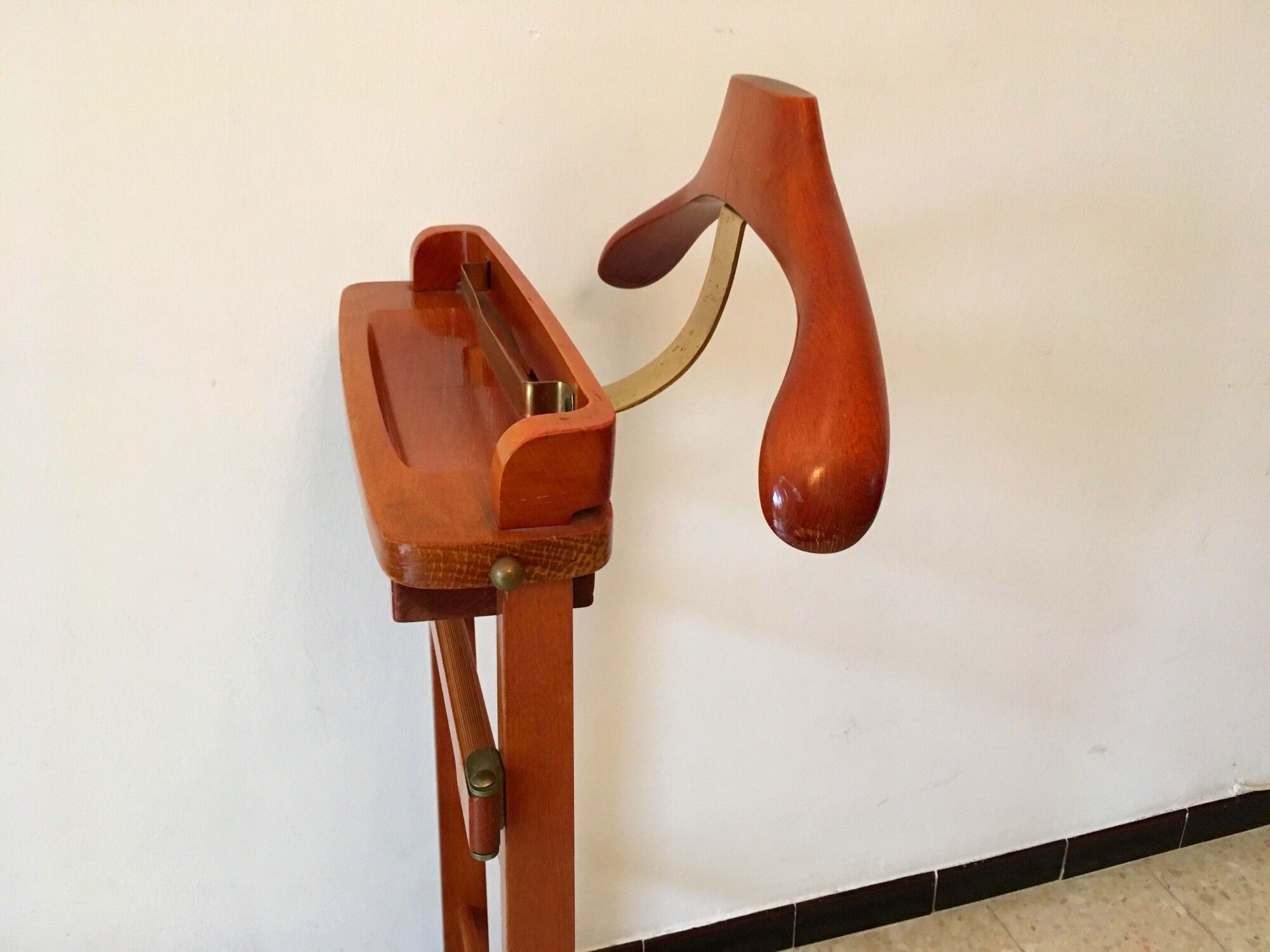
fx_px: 1064
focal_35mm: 29
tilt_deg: -25.6
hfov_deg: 61.7
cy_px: 476
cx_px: 635
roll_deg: +0.4
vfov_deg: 48.2
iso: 200
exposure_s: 1/33
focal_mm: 4.15
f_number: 2.2
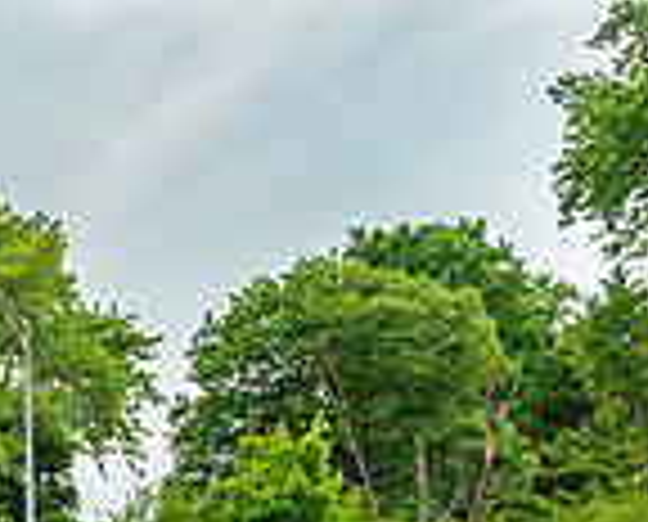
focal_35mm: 108
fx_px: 2077
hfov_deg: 15.9
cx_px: -387
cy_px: 636
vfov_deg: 13.9
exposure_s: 1/1250
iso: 1250
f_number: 8
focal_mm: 24
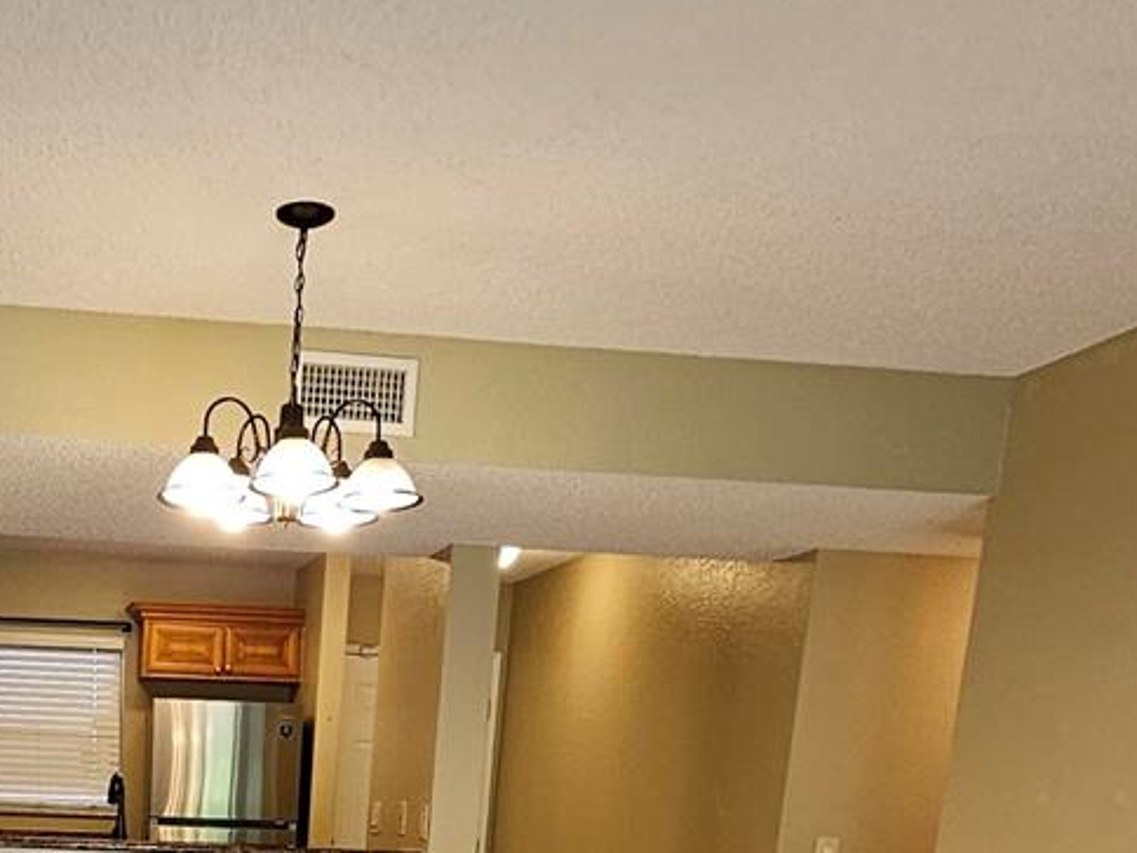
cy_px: 1154
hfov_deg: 41.0
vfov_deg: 27.2
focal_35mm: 43
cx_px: 153
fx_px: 1412
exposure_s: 1/60
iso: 100
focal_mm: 2.2
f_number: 2.2
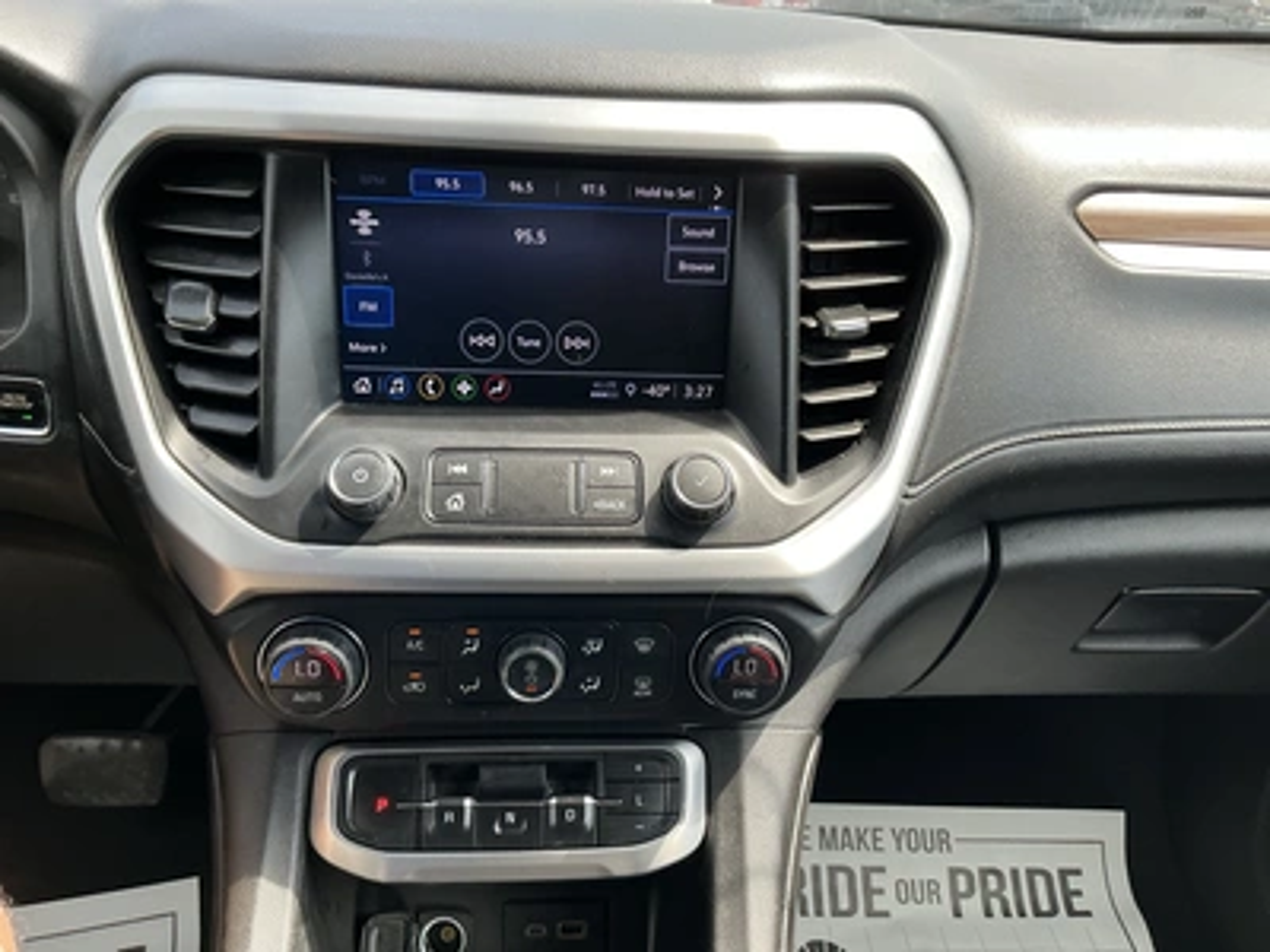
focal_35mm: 28
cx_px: 635
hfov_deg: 63.4
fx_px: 1027
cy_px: 476
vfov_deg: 49.7
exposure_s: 1/122
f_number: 1.8
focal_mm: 3
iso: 25
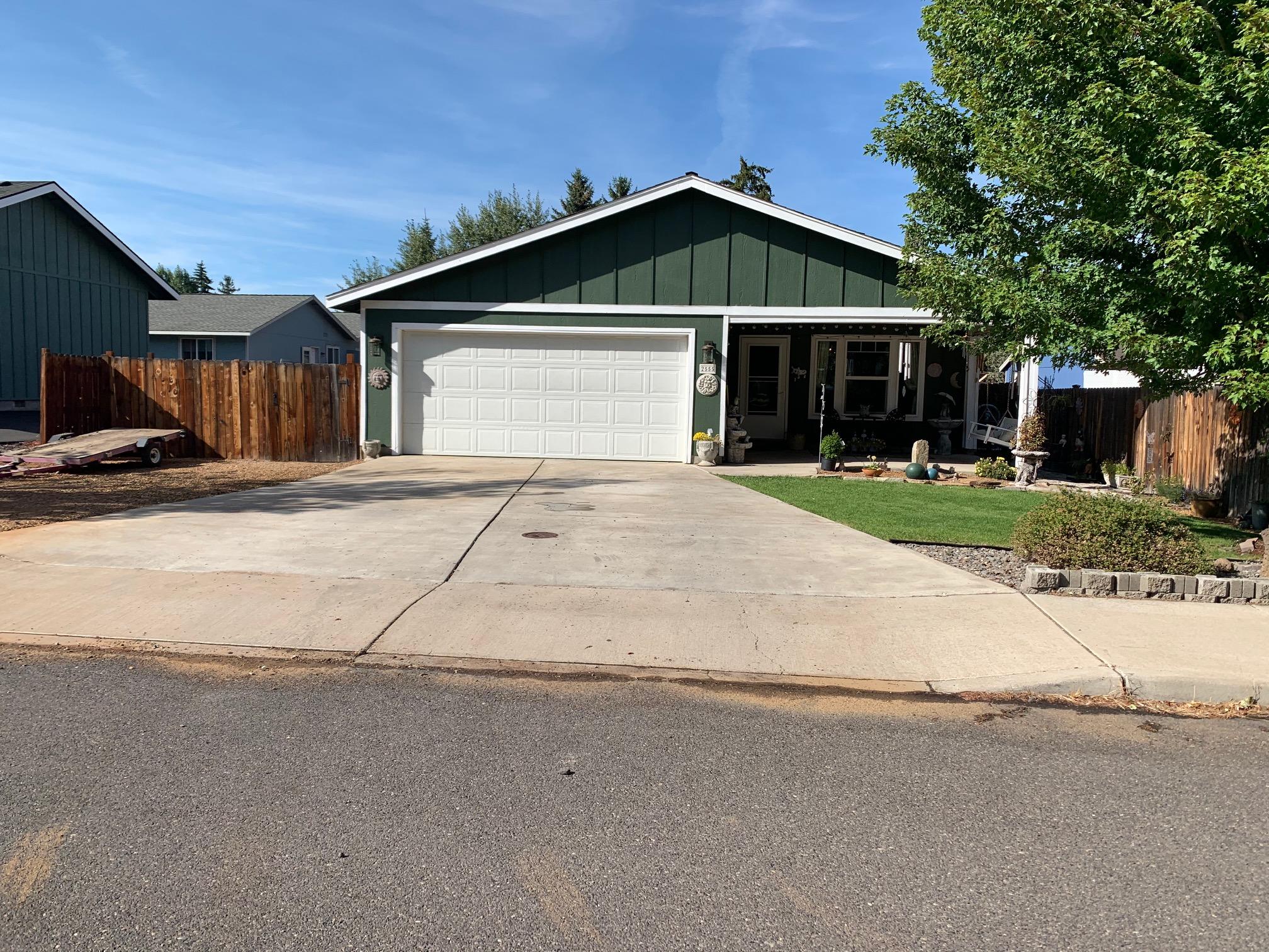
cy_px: 476
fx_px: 953
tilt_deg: -3.4
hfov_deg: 67.3
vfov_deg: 53.1
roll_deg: -0.9
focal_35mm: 26
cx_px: 634
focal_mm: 4.25
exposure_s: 1/2309
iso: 25
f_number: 1.8
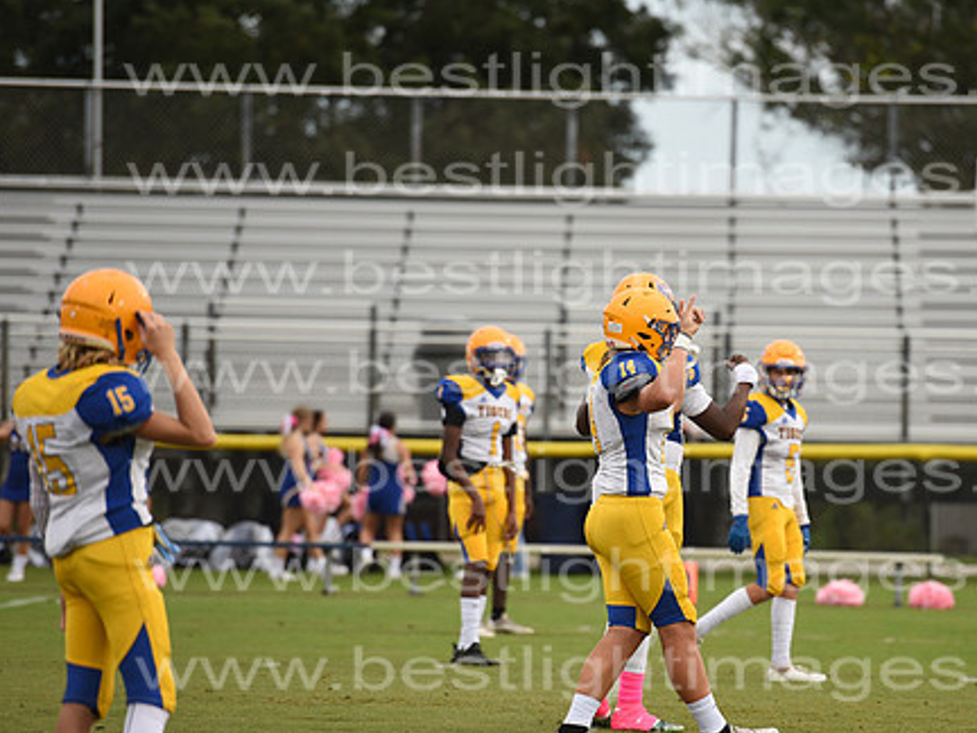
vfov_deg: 5.8
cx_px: 647
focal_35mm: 258
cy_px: 426
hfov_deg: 7.7
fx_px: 7282
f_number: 4
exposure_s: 1/640
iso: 400
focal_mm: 200
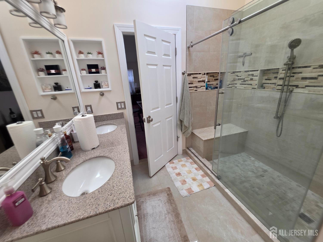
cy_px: 121
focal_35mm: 13
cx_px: 162
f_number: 1.9
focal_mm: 2.2
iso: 80
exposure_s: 1/120
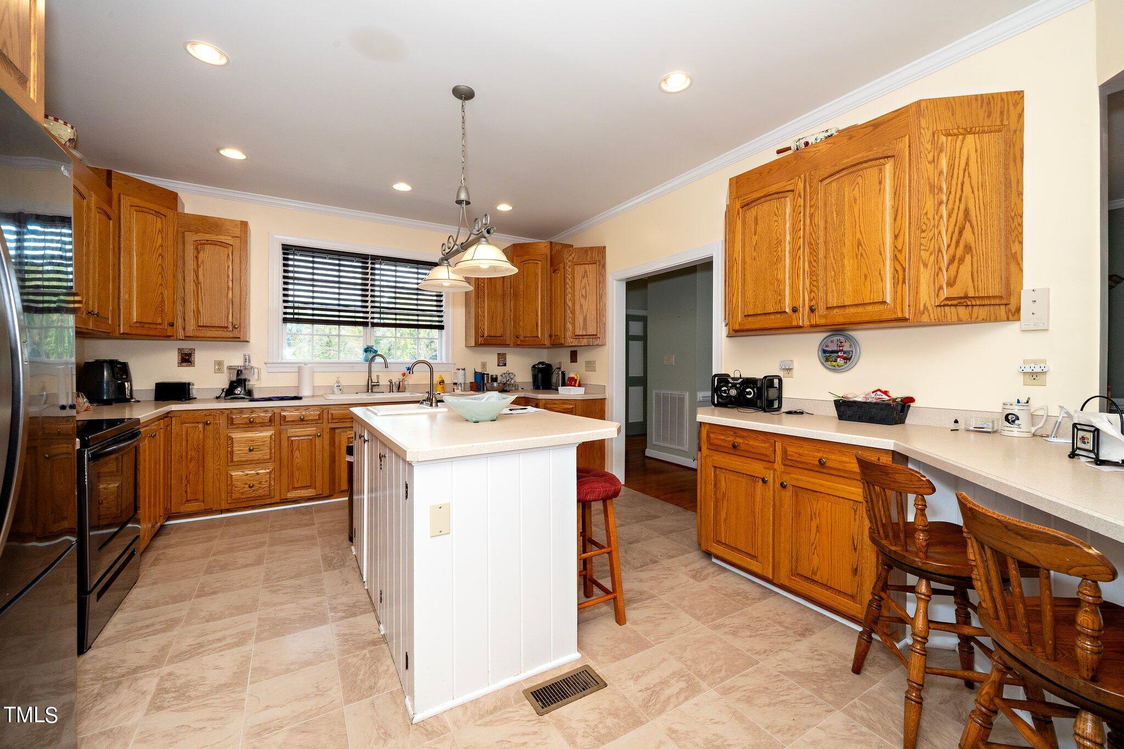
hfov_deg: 104.3
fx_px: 437
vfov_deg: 81.2
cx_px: 562
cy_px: 374
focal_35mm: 14
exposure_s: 1/25
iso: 640
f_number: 11
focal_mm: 14
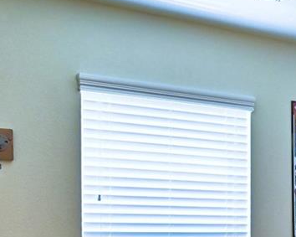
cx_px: 388
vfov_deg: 19.6
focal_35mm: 76
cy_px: 236
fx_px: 666
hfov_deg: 22.4
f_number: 8
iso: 400
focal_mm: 14
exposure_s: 1/8
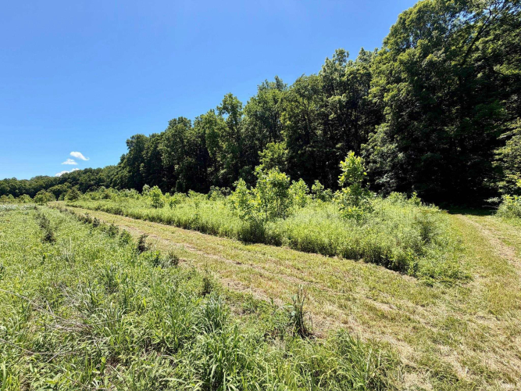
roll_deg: +2.5
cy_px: 196
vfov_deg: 85.7
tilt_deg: -0.3
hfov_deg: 102.1
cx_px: 260
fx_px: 211
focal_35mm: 14
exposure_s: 1/770
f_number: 2.2
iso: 32
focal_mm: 2.22
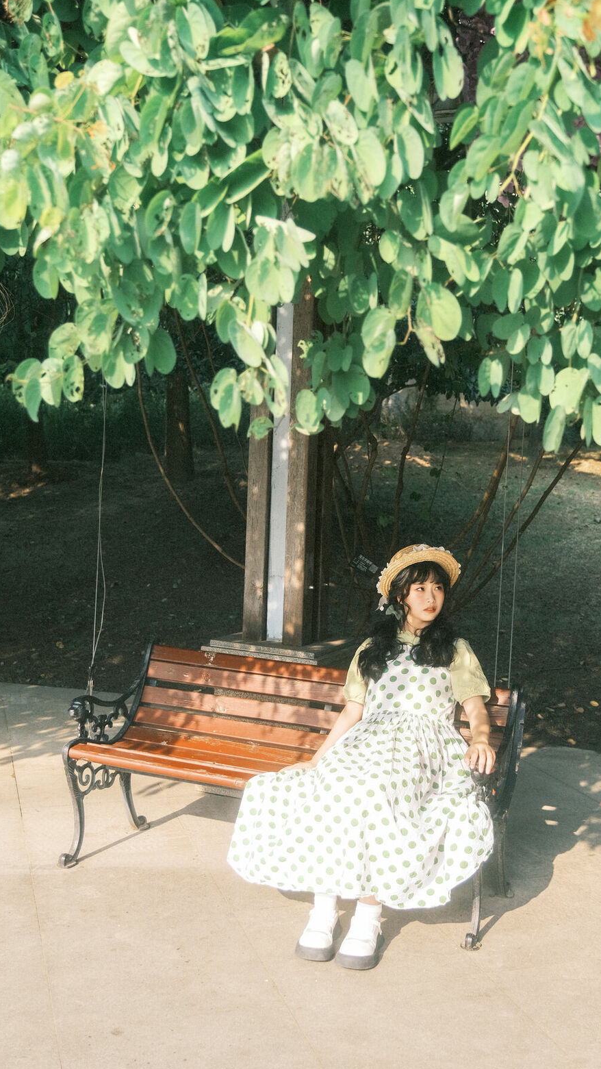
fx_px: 1048
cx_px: 335
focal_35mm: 37
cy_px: 536
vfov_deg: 54.0
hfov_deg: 32.0
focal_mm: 23.4
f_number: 2.8
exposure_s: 1/2000
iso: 640
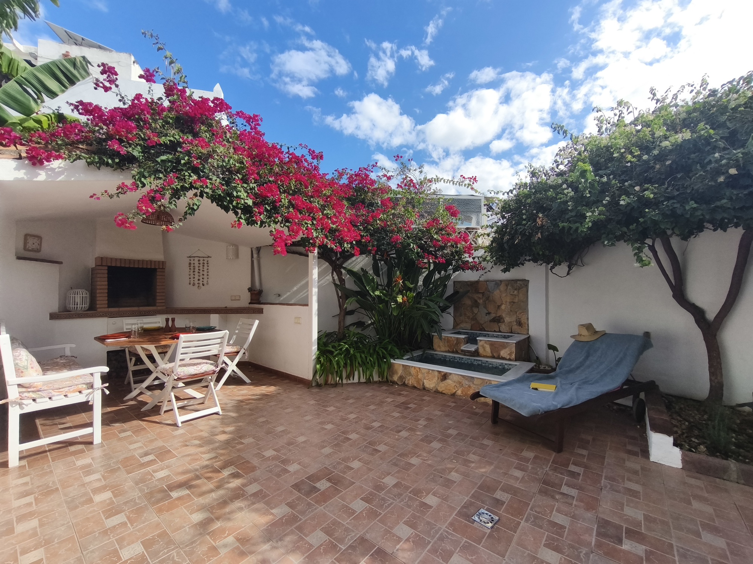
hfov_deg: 98.2
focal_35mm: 15
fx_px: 326
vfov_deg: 81.7
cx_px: 376
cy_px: 282
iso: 50
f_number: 2.2
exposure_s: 1/1035
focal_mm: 1.91
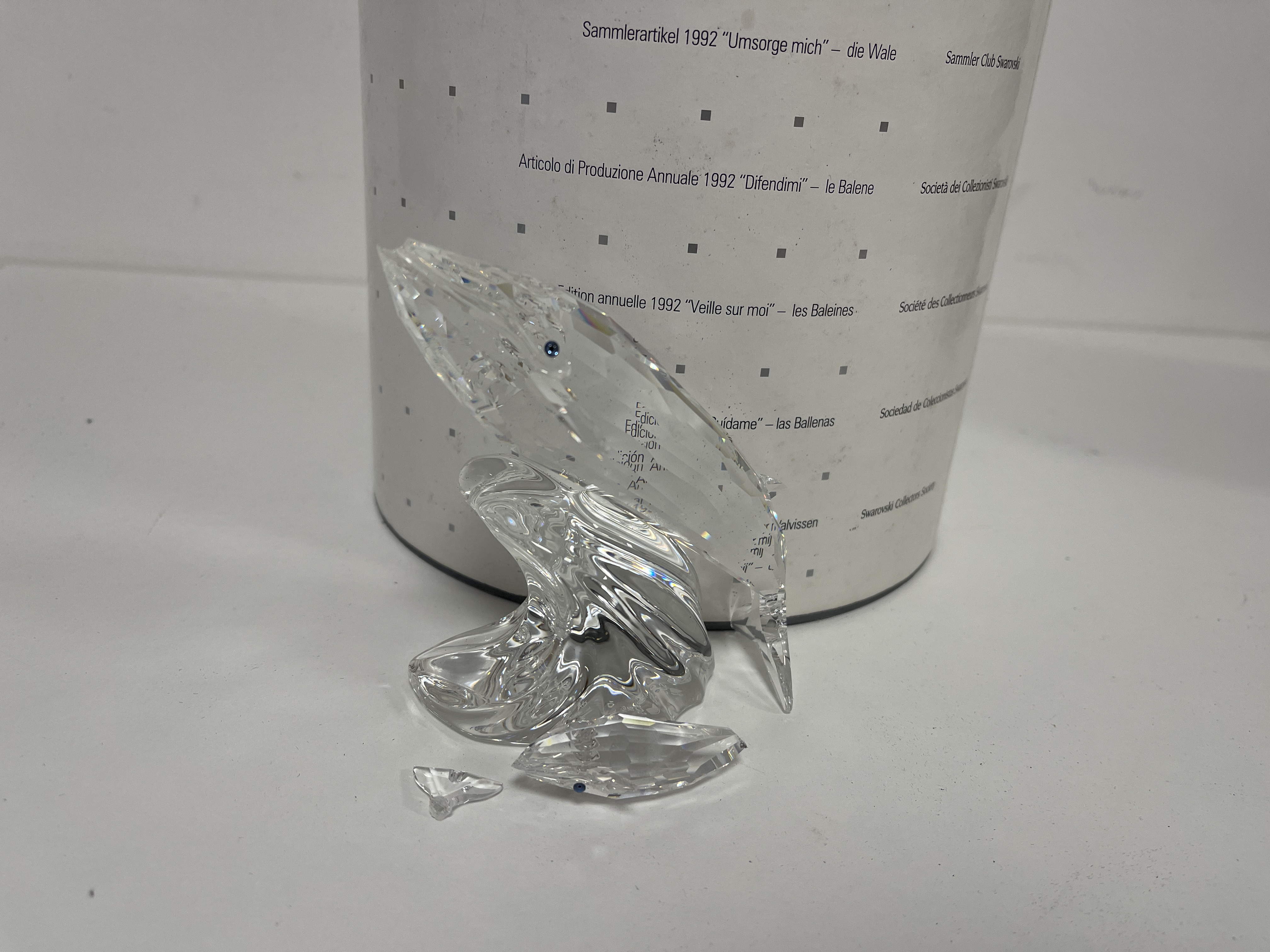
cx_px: 635
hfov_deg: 69.4
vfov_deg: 54.9
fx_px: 917
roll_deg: -5.2
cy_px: 476
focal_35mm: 25
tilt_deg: -24.4
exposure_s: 1/100
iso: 80
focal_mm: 5.1
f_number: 1.6
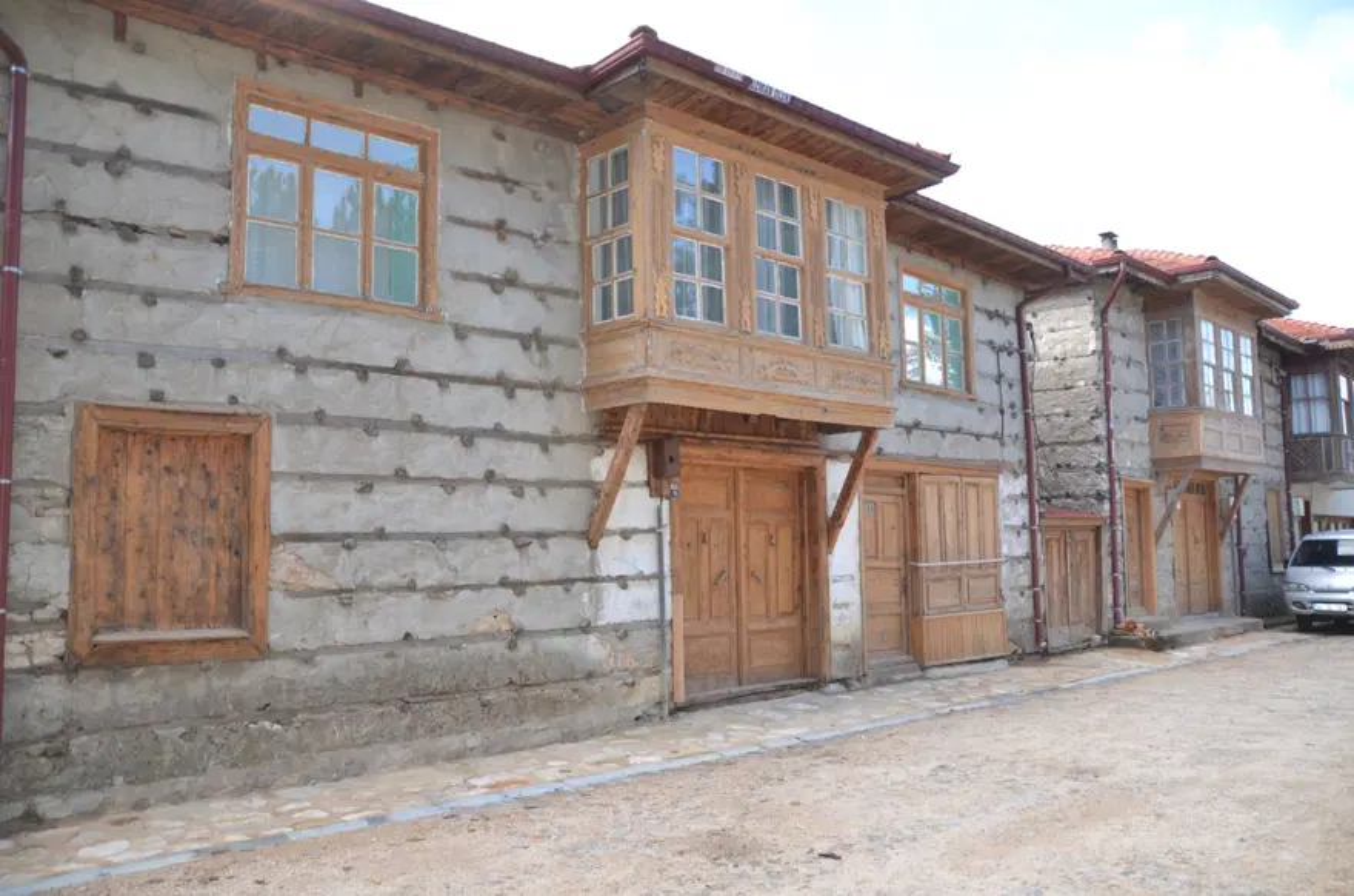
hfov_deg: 67.5
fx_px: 1013
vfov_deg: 47.7
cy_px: 448
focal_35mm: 27
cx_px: 677
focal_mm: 18
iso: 200
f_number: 3.5
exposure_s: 1/200
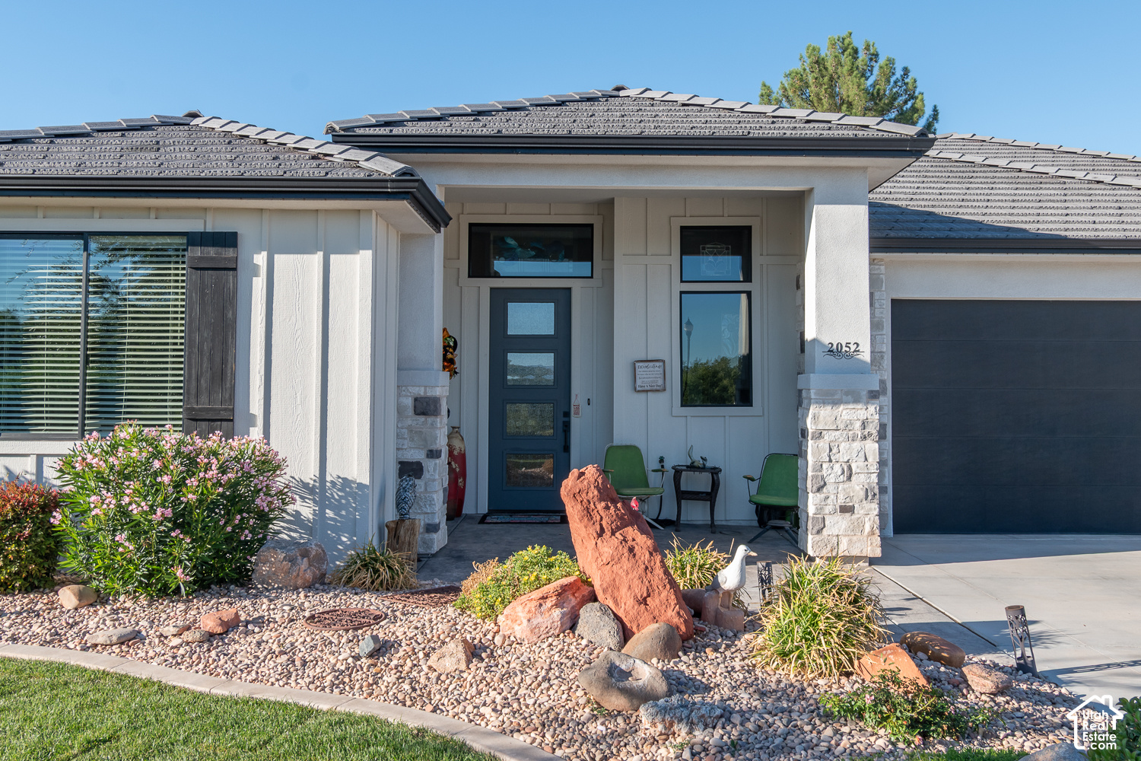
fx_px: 1057
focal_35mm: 33
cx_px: 591
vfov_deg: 39.5
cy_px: 338
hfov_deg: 56.7
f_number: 8
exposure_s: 1/100
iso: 100
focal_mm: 20
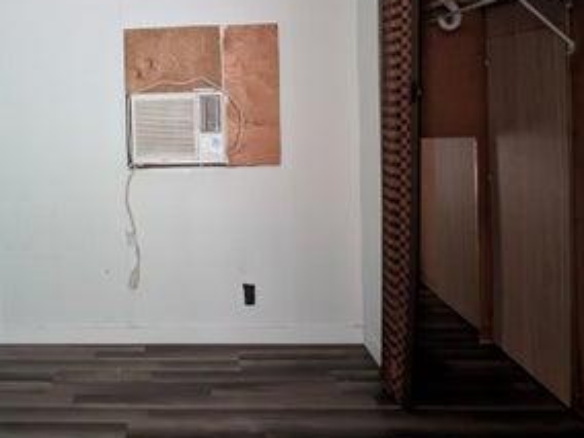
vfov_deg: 49.1
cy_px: 103
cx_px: 162
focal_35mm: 27
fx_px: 456
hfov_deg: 62.4
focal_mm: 2.02
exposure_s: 1/2.06
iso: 999
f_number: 1.7
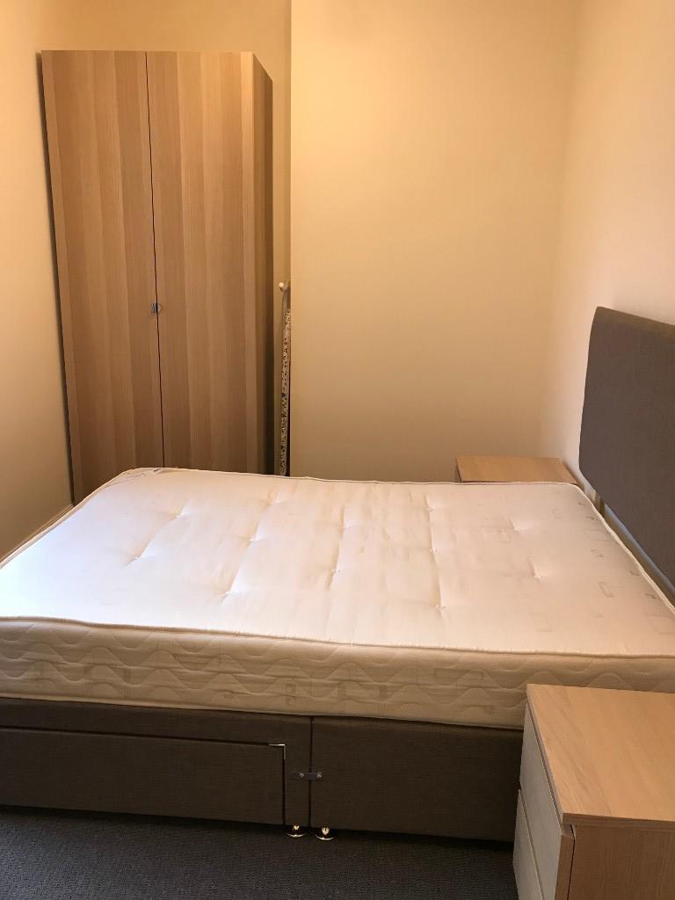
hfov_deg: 49.7
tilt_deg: -14.5
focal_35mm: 28
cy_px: 450
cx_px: 338
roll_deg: -0.8
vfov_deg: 63.4
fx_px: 728
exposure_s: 1/33
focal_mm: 3.99
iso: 40
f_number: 1.8
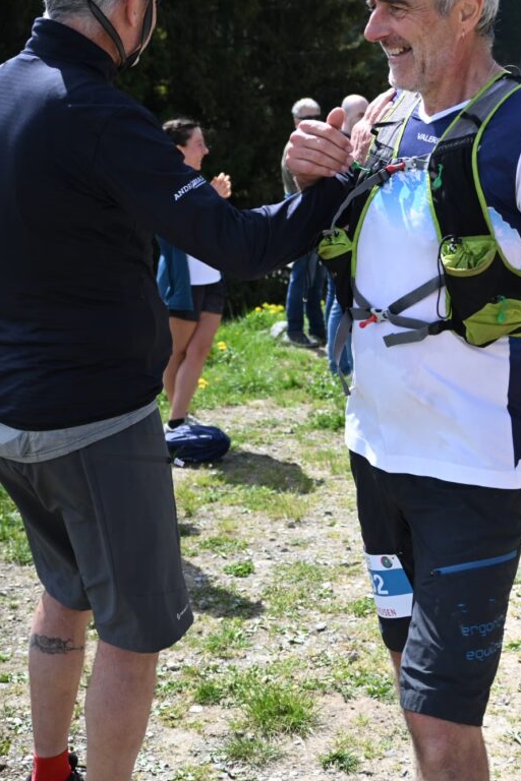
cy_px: 303
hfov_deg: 21.5
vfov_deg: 31.8
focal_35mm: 63
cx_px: 332
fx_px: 1368
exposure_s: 1/4000
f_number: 4
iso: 800
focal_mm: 28
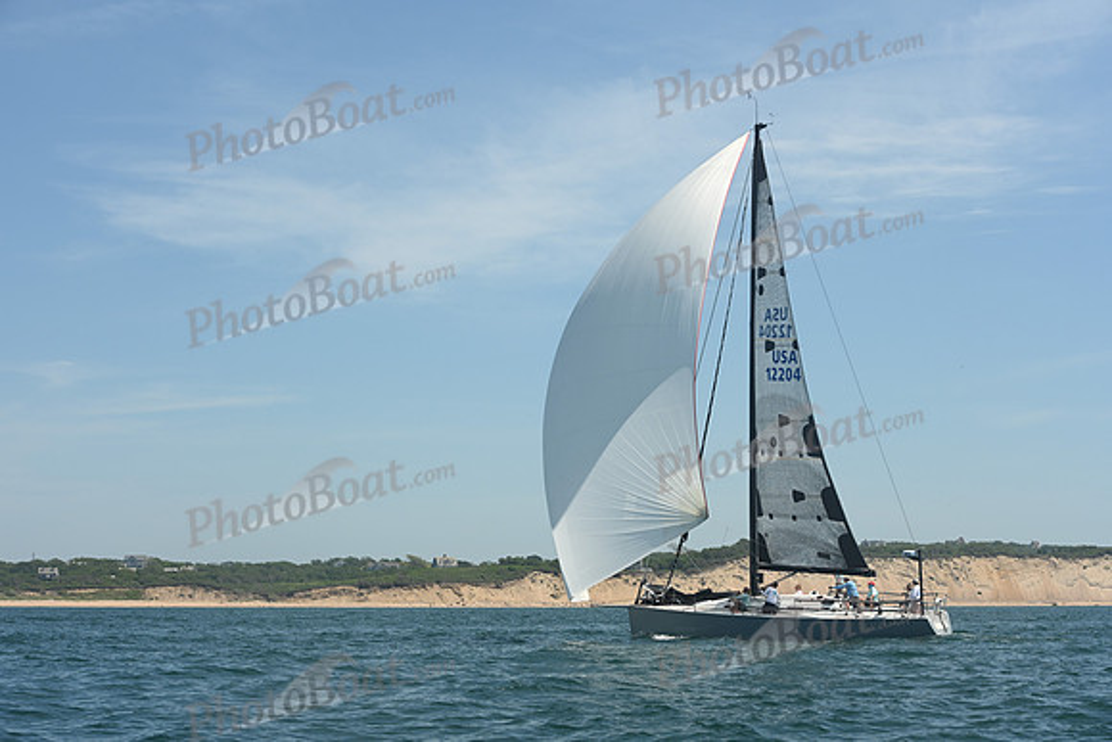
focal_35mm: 70
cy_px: 371
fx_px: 2163
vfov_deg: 19.5
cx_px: 556
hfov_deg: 28.8
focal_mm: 70
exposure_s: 1/1000
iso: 320
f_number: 9
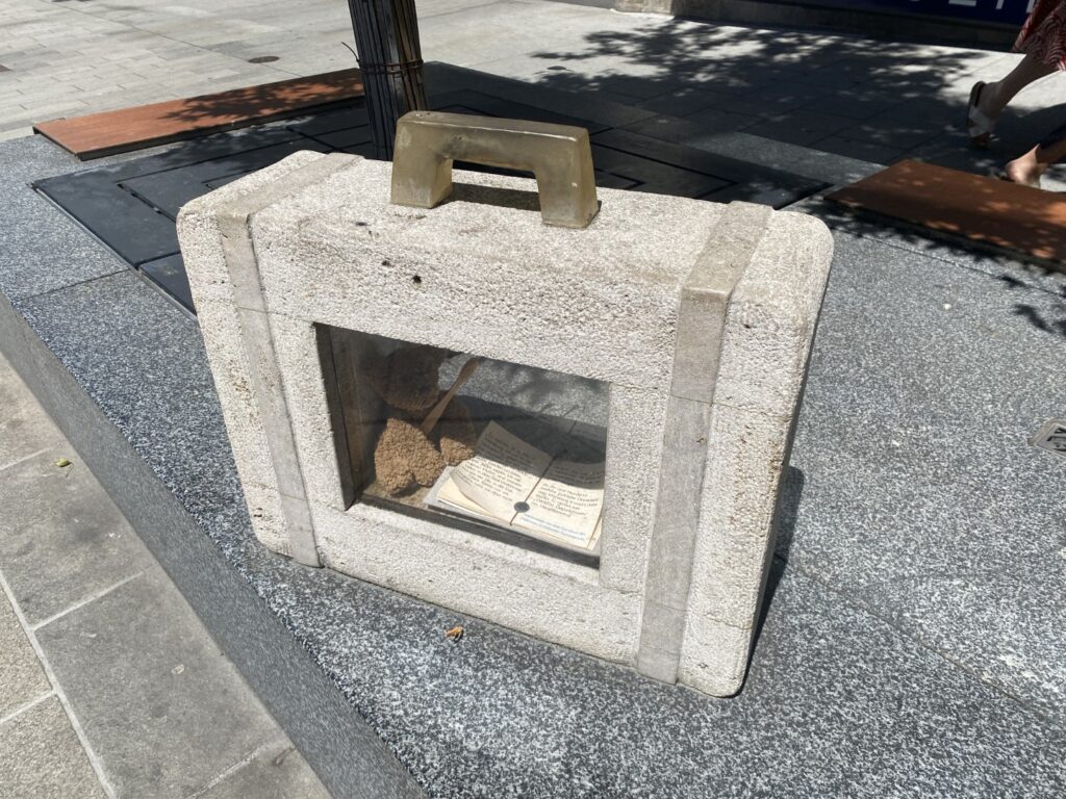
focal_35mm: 26
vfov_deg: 53.1
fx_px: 801
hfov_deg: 67.3
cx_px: 533
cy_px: 400
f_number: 1.8
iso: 32
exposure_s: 1/4274
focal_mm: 4.25
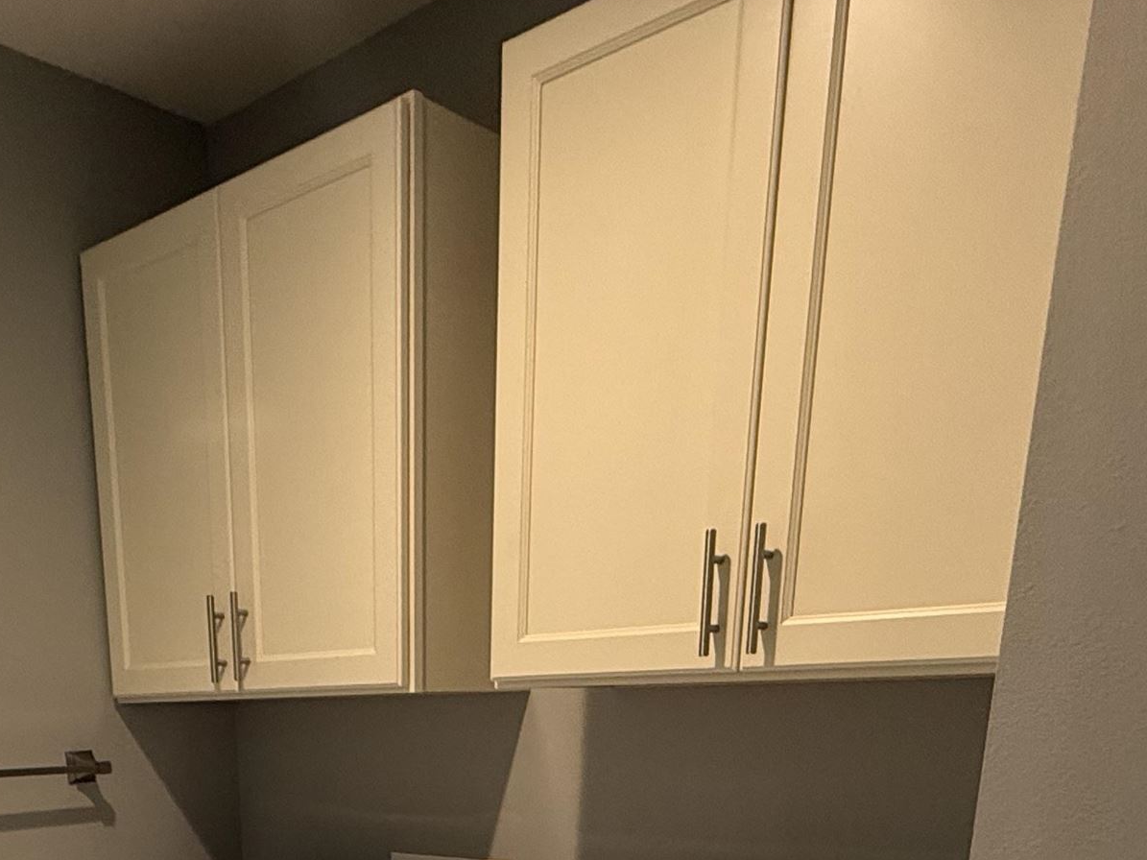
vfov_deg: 31.5
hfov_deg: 50.0
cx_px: 341
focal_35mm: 36
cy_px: 1091
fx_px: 1193
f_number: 2.2
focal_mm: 2.22
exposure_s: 1/120
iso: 320
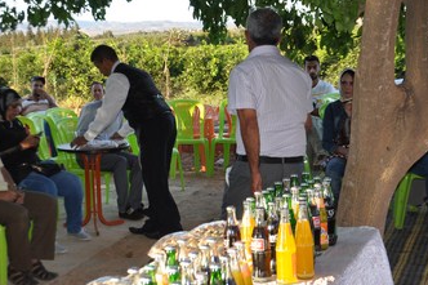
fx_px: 808
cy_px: 186
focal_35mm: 68
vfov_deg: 19.9
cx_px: 135
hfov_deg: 29.4
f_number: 4
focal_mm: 22
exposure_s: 1/200
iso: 200
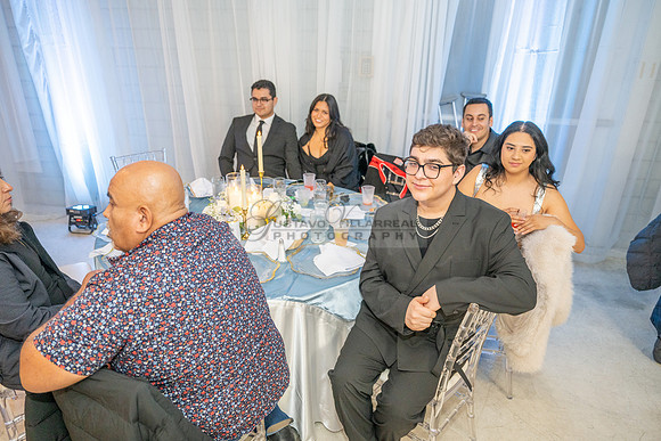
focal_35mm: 24
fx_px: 441
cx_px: 330
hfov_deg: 73.7
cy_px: 220
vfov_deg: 53.2
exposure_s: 1/160
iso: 1000
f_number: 2.8
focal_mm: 24
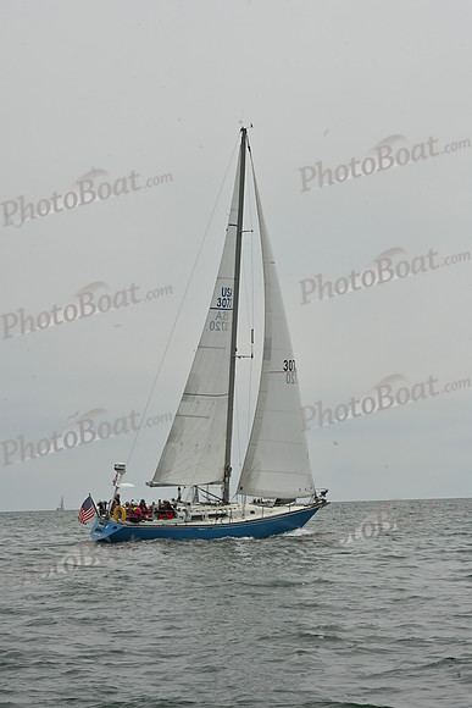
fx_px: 1808
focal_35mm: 92
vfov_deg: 22.1
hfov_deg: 14.9
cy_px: 354
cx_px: 236
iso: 320
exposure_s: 1/800
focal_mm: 92
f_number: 14
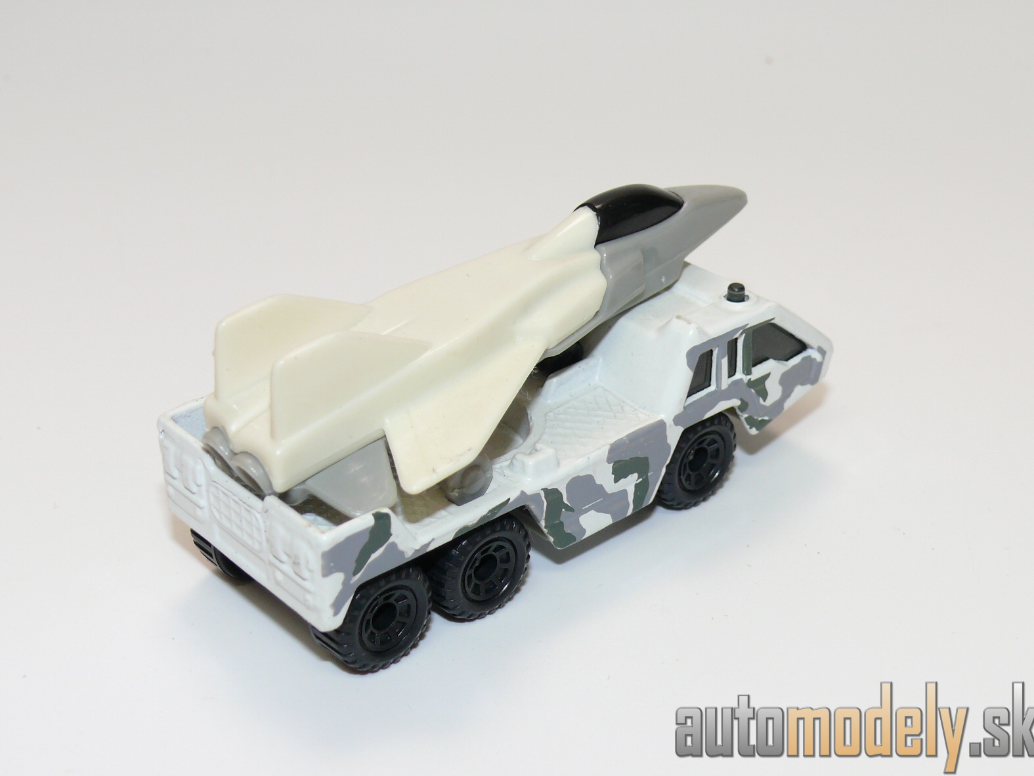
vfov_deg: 22.6
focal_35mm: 65
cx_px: 524
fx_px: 1942
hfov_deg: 29.8
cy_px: 388
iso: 100
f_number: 4
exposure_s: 1/30
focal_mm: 10.5
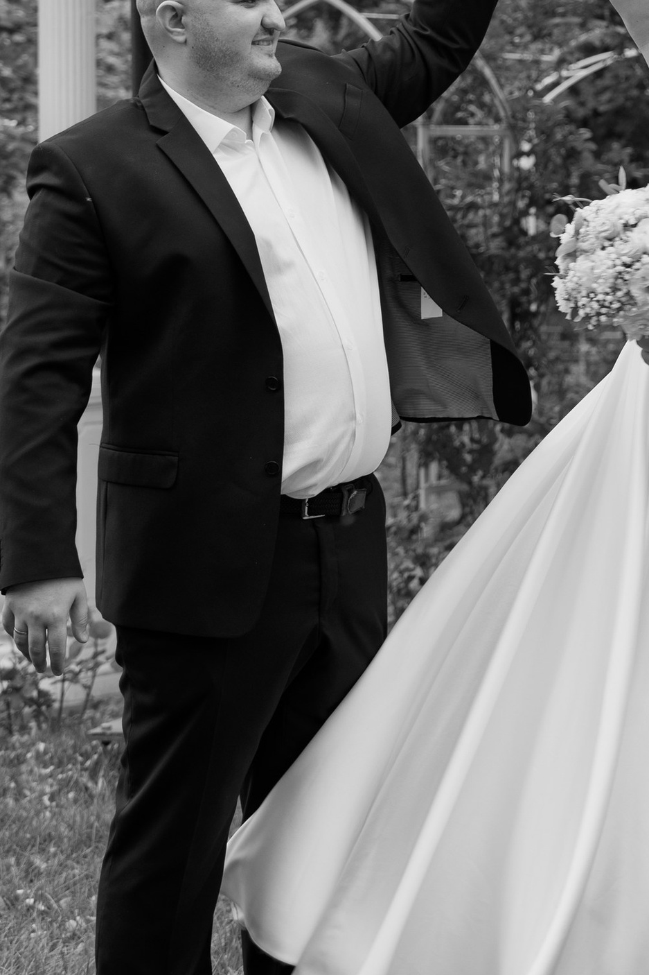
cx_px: 626
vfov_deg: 17.9
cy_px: 24
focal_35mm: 112
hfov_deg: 12.1
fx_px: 3029
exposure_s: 1/320
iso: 160
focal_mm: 41
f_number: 3.2
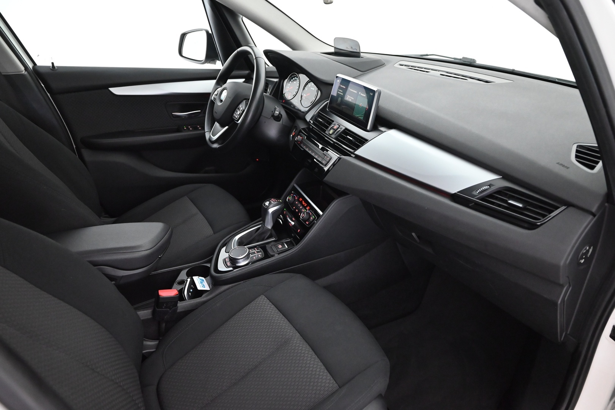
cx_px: 308
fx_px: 410
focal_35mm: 24
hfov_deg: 73.7
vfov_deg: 53.1
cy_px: 205
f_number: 4
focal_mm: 24
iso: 5600
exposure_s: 1/60
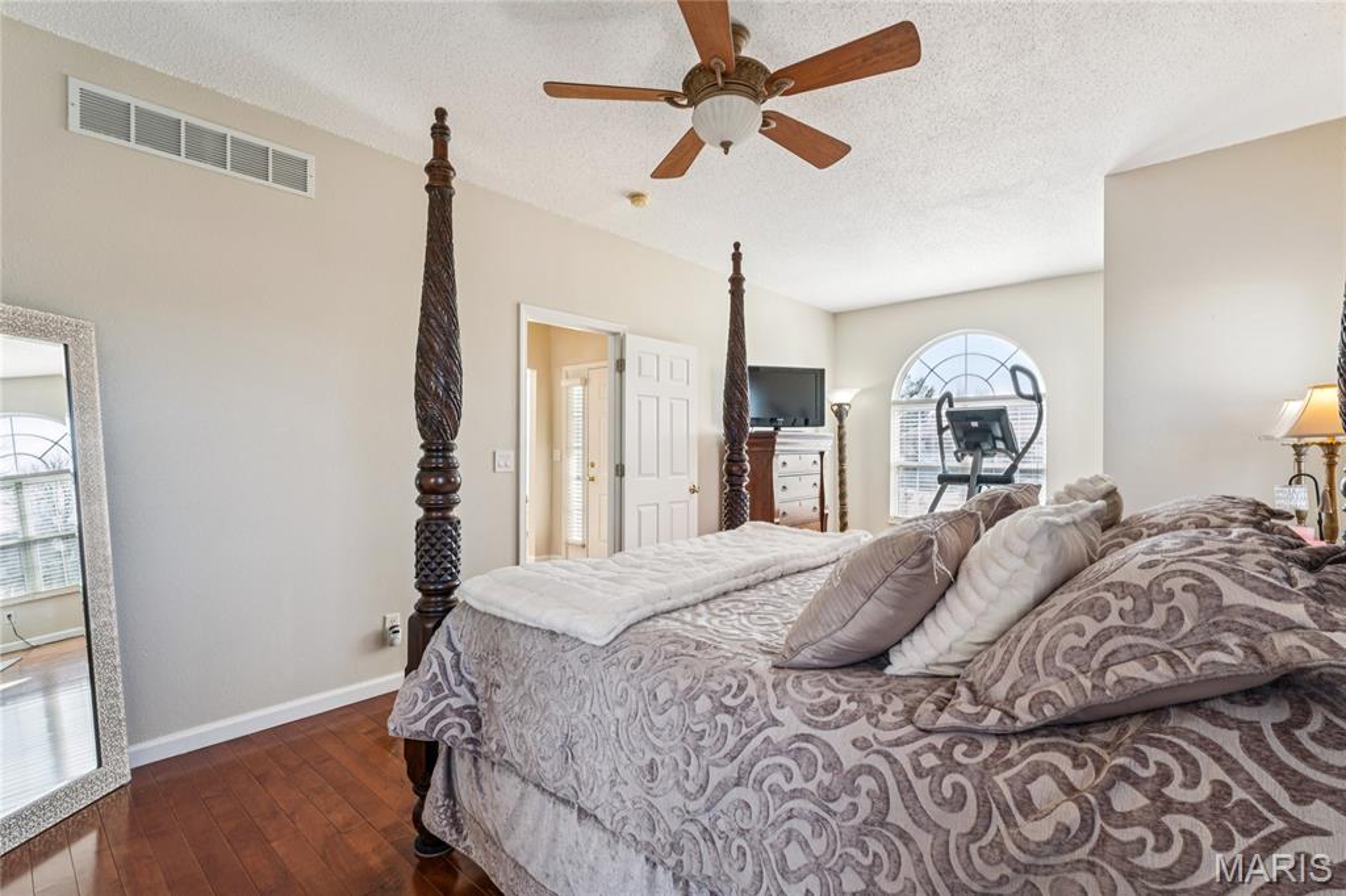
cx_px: 673
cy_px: 448
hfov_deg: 96.0
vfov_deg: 73.0
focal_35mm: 16
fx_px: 605
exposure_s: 1/6
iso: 100
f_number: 13
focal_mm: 16.2
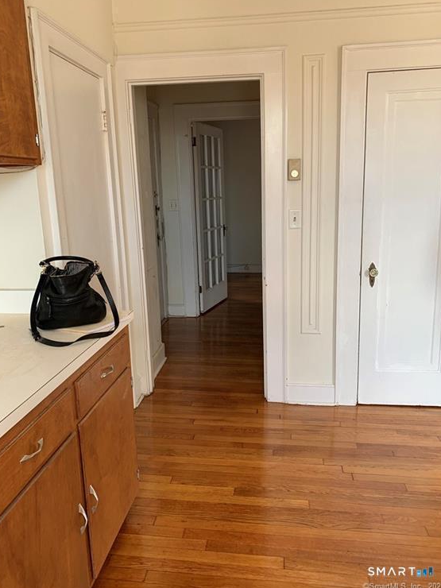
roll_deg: +2.8
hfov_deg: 51.4
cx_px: 220
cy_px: 287
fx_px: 459
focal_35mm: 27
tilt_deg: -10.2
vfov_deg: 65.3
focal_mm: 4.25
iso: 80
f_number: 1.8
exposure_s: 1/121
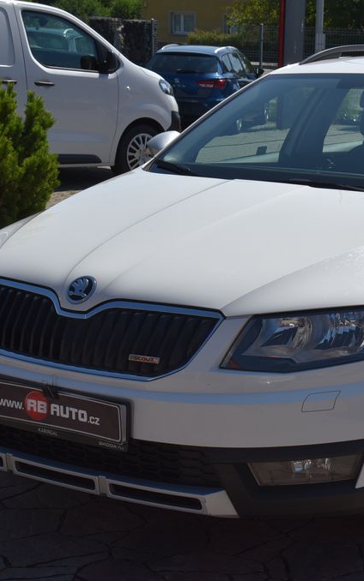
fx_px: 1222
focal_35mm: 77
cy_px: 292
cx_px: 308
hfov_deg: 16.8
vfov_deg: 26.8
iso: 500
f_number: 13
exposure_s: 1/640
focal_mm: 50
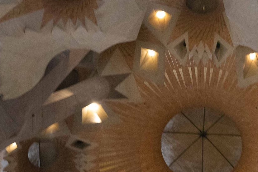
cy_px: 121
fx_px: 1246
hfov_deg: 11.7
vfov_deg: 7.9
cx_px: 235
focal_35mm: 174
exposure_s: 1/50
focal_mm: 75
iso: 8000
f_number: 6
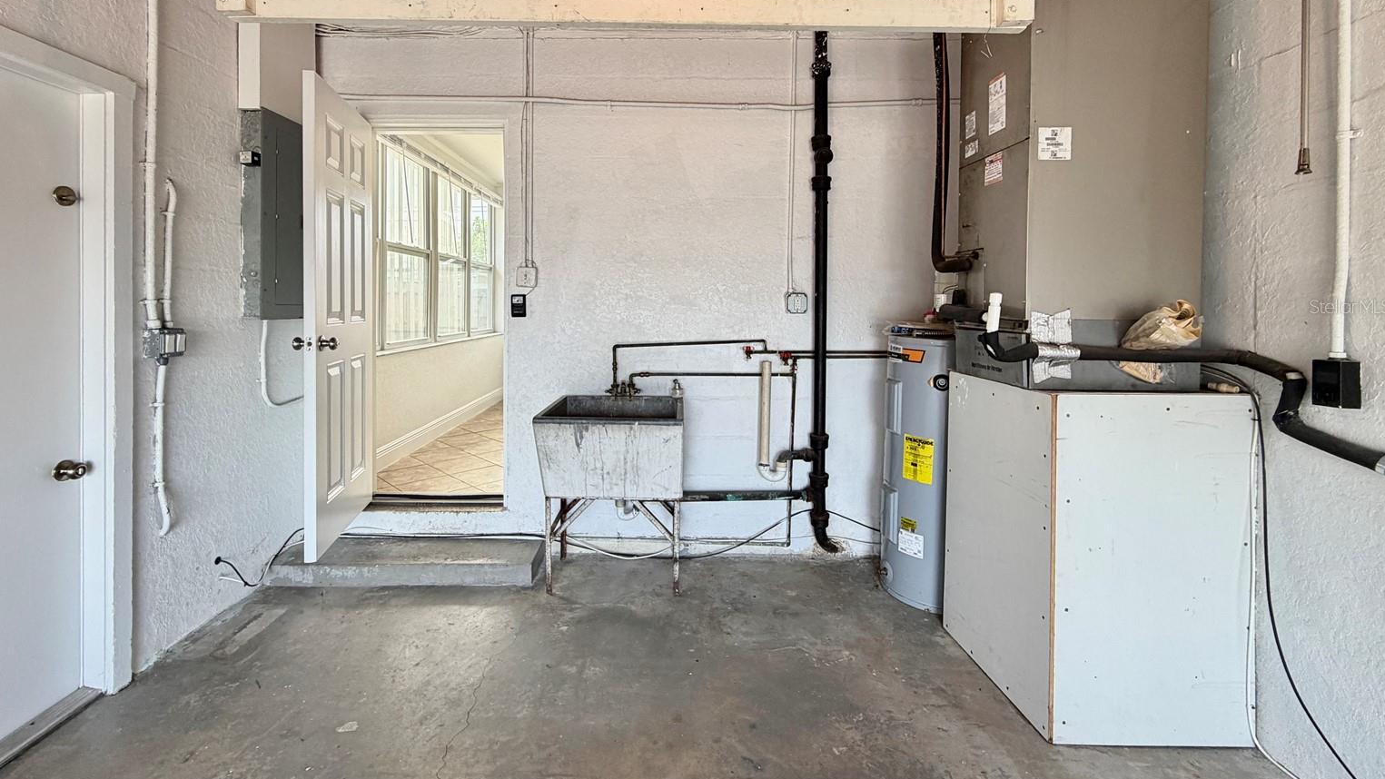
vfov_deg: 66.4
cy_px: 306
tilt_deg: -0.2
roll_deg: +0.0
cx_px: 668
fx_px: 588
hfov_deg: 99.3
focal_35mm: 16
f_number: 2.2
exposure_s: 1/120
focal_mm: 2.22
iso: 160
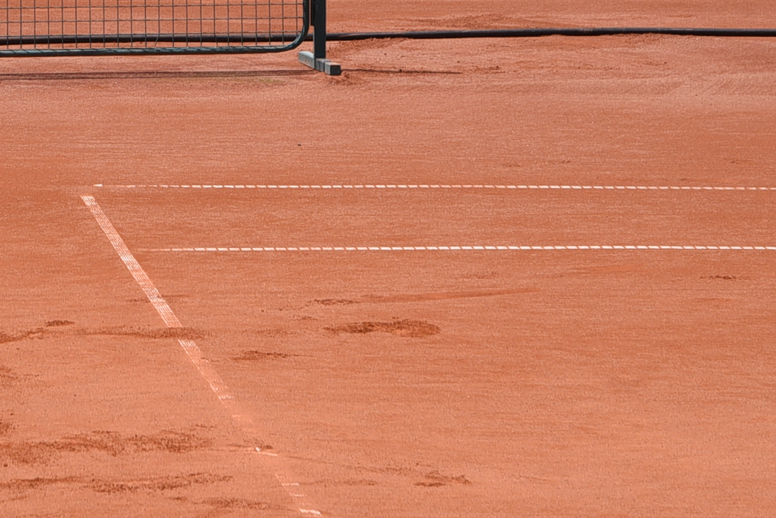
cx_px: -9
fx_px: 6598
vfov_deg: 4.5
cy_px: -189
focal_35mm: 306
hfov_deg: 6.7
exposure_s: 1/640
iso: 400
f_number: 10
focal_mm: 105
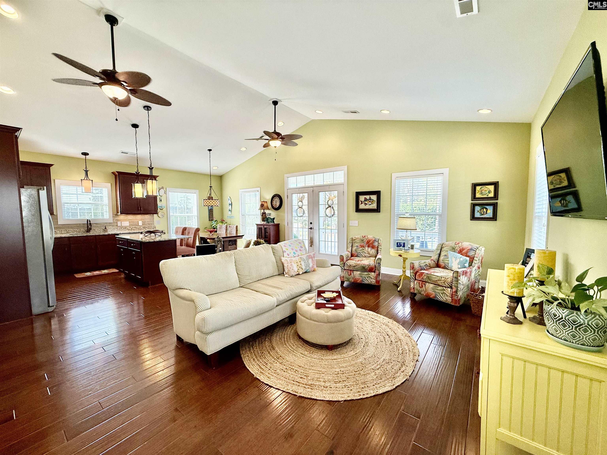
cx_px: 304
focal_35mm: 14
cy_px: 228
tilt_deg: -2.9
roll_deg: +0.4
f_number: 2.2
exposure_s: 1/120
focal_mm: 2.22
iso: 100
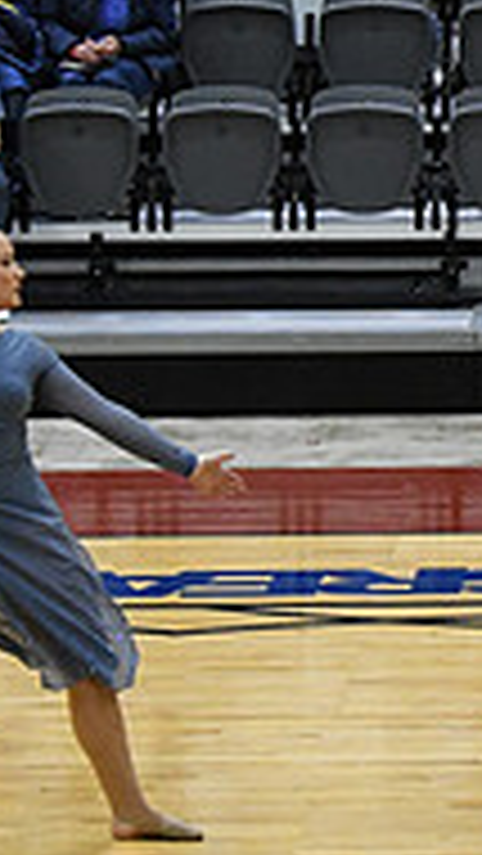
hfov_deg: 3.6
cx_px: 1239
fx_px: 7628
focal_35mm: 336
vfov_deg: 6.4
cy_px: 488
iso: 5000
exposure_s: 1/500
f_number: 4
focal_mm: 70
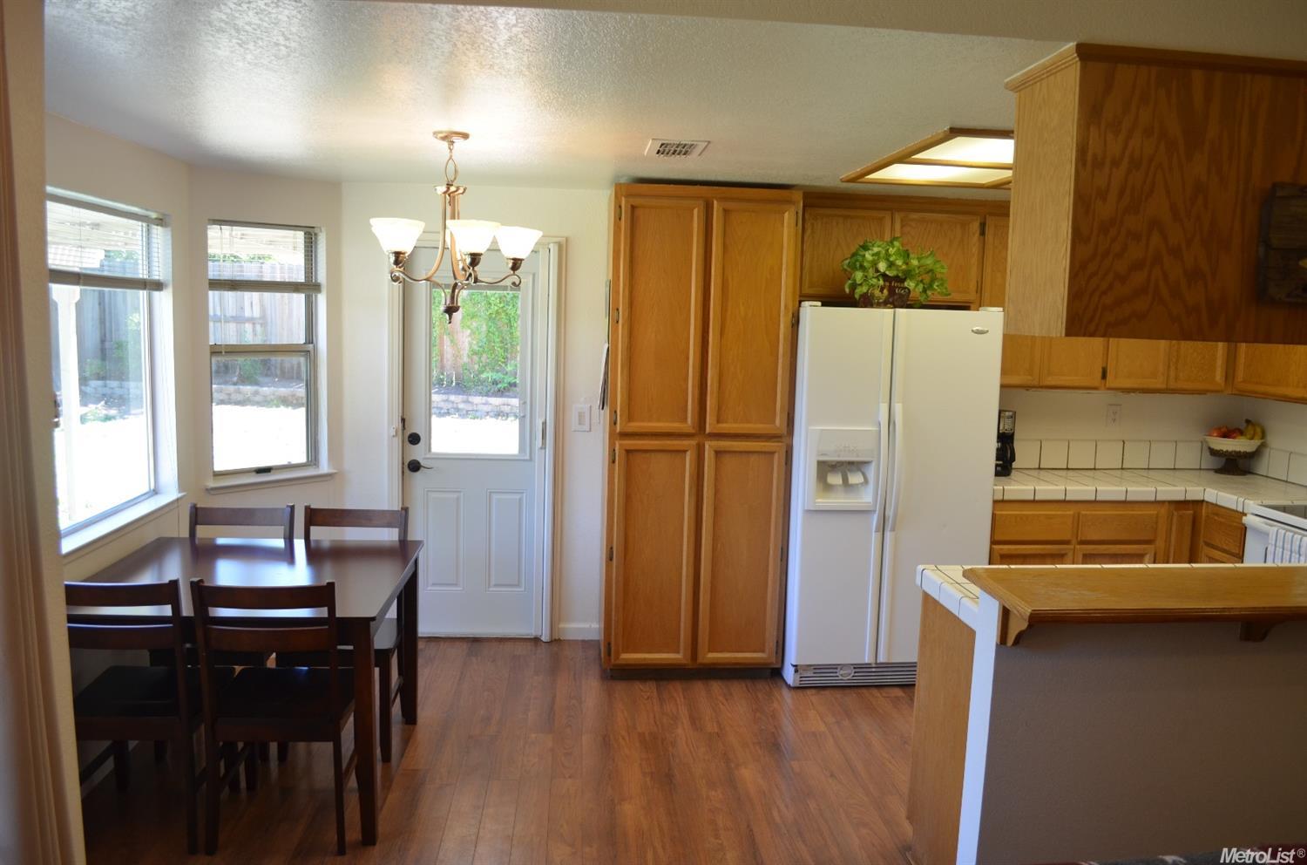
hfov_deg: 67.5
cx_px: 654
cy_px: 432
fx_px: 978
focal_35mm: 27
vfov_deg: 47.7
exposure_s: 1/60
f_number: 4
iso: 400
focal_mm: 18
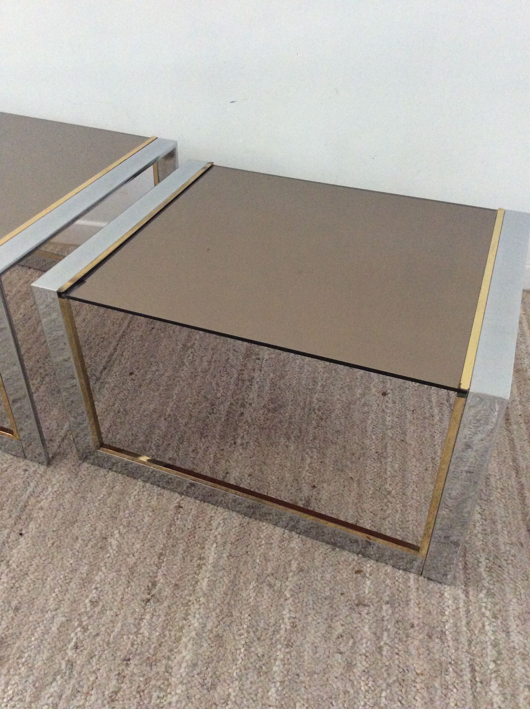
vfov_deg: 56.9
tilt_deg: -38.7
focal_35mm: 32
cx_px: 265
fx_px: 655
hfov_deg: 44.1
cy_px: 354
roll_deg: -0.9
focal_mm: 3.3
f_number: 2.4
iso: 250
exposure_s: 1/25
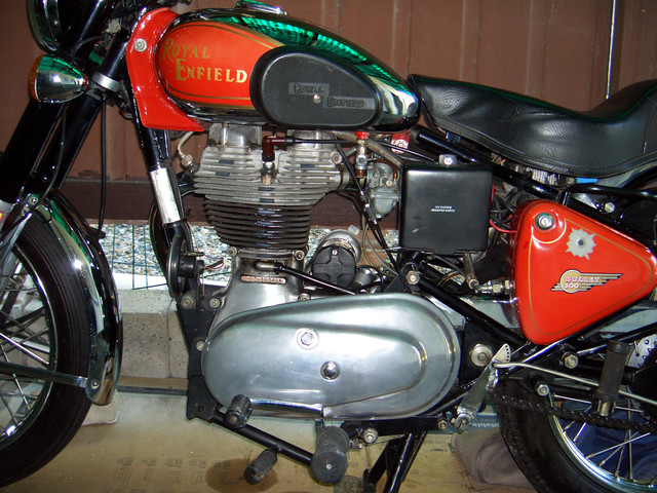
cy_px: 246
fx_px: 740
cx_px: 328
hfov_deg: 47.9
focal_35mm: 39
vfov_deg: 36.8
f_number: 2.8
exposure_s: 1/60
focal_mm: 8
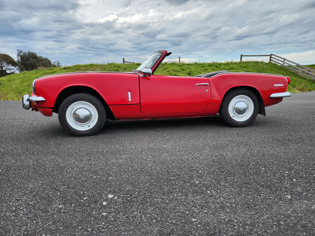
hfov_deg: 73.9
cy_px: 118
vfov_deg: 58.9
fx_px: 209
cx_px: 158
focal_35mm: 23
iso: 20
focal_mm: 5.4
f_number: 1.8
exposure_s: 1/565
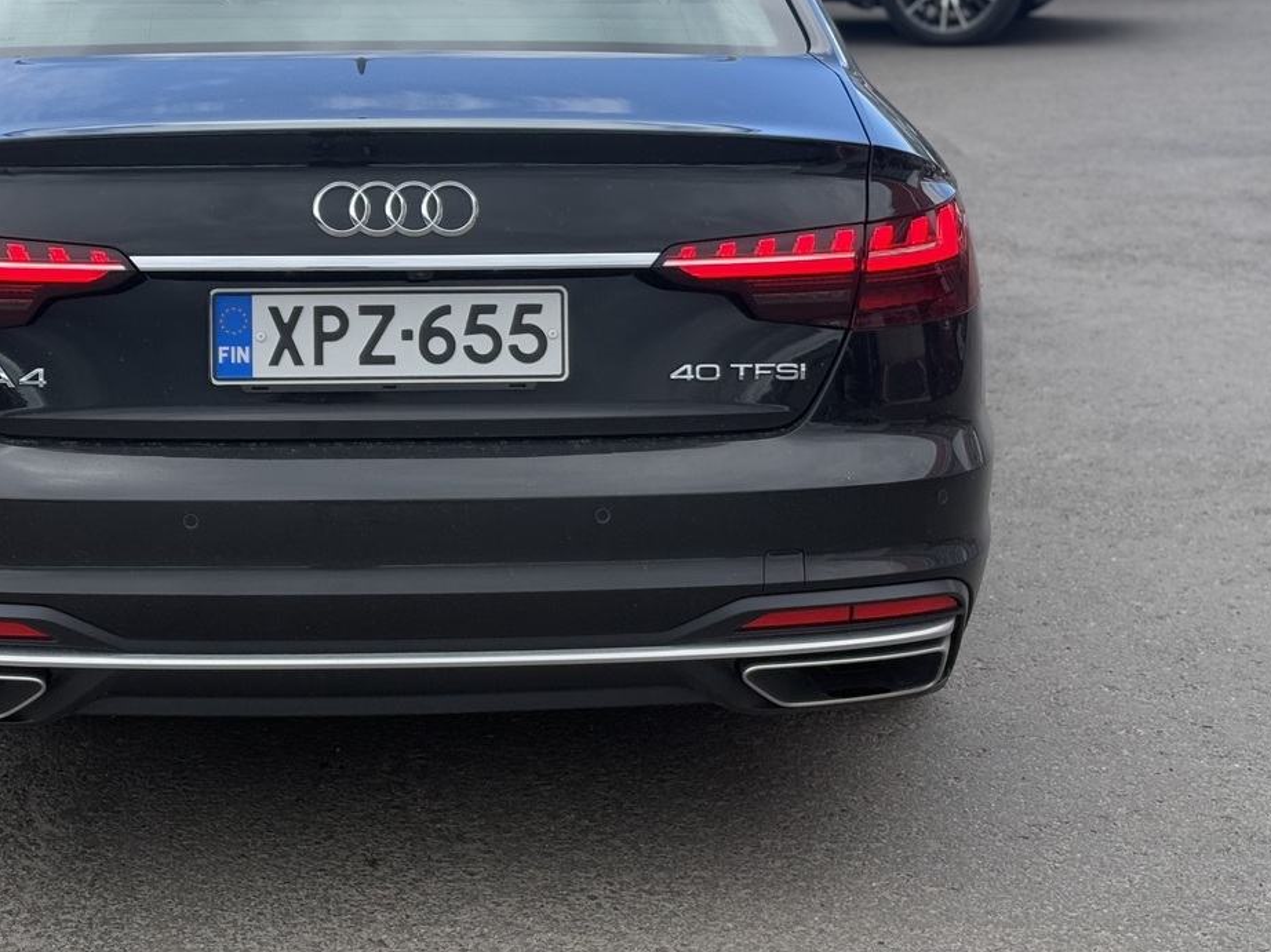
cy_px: 277
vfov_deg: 19.5
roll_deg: -1.3
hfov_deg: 25.8
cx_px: 394
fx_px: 2753
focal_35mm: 75
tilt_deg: -11.0
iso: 64
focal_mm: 6.76
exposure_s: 1/1070
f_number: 1.78
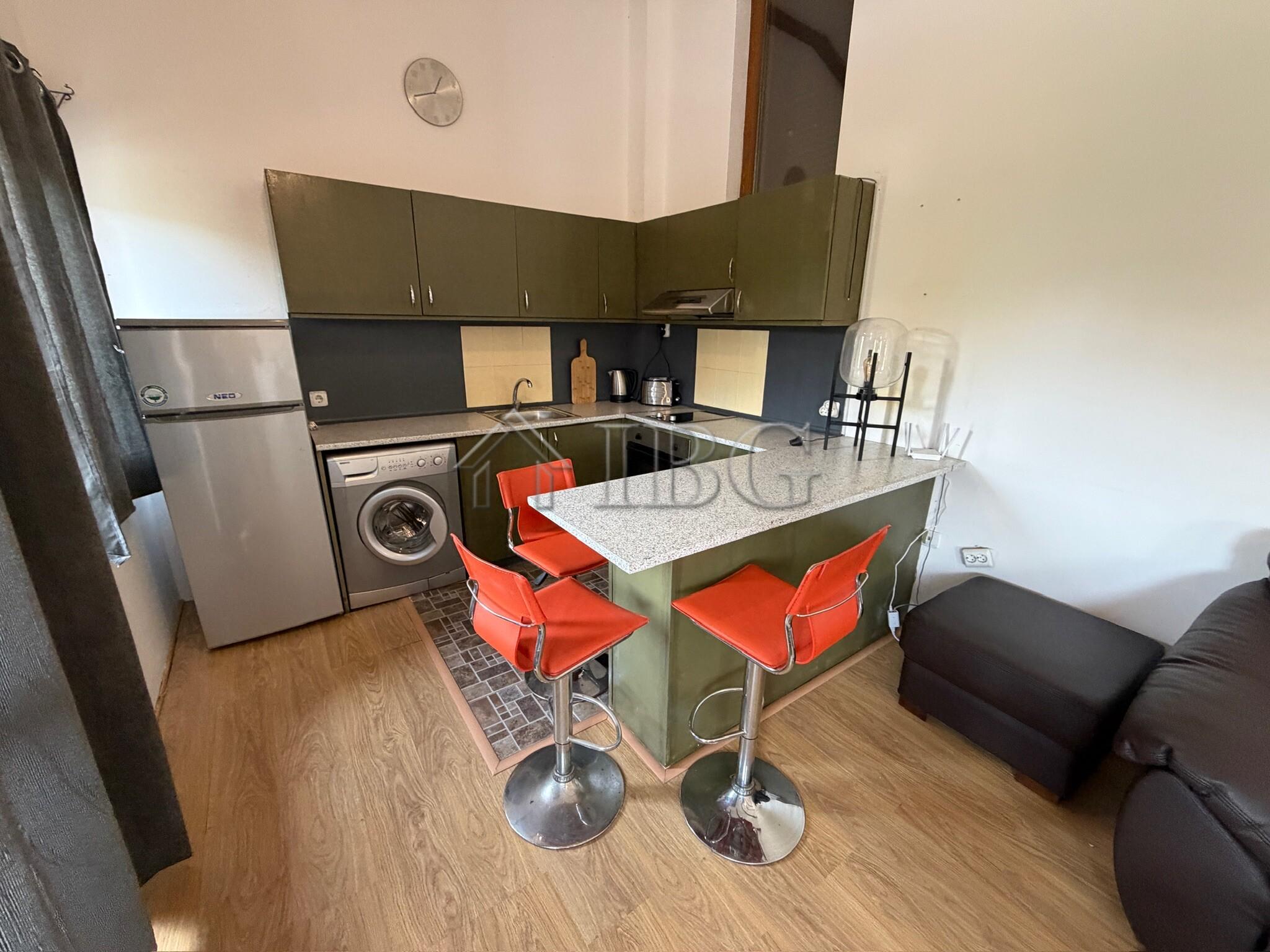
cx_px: 635
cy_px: 476
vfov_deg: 85.7
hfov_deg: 102.1
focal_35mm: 14
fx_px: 514
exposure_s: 1/50
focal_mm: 2.22
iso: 320
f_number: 2.2
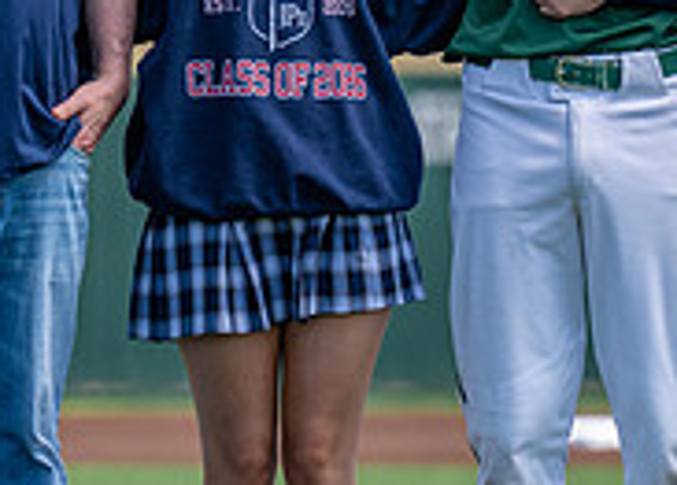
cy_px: 44
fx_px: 10006
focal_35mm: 520
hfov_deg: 3.9
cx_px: 485
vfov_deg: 2.8
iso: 100
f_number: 2.8
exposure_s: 1/1600
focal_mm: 148
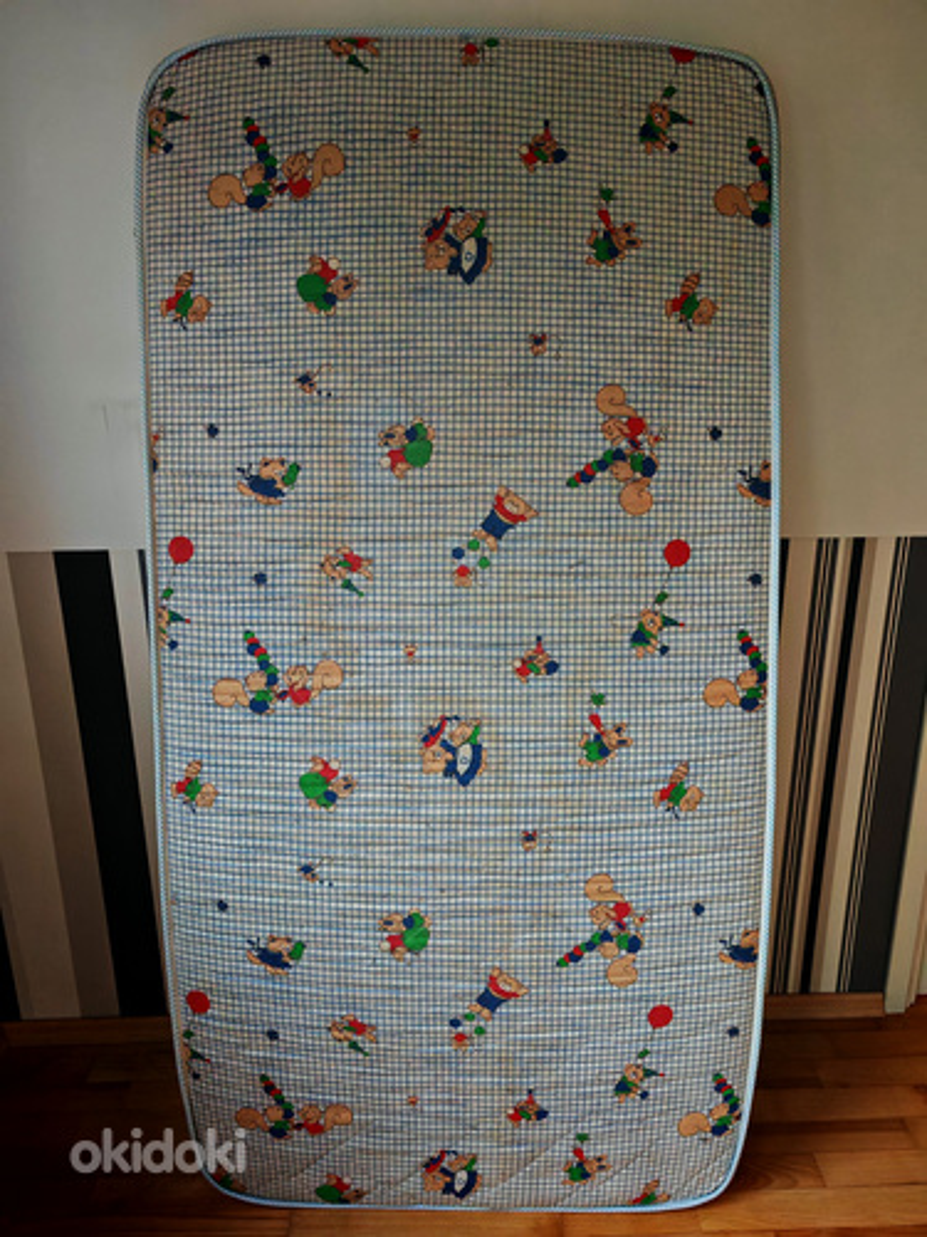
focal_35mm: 27
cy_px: 618
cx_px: 464
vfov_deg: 65.3
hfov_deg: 51.4
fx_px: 964
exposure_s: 1/67
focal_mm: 7.62
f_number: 1.6
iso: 1600
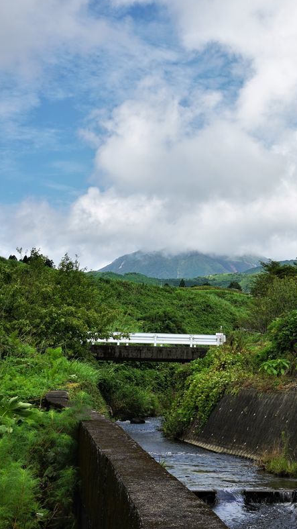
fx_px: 938
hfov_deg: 17.3
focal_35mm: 67
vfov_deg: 31.4
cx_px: 343
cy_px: 261
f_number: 11
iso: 100
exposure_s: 1/160
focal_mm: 28
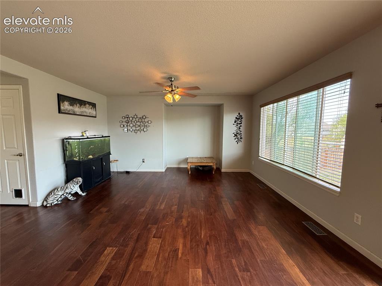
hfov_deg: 102.1
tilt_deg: -4.0
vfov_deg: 85.6
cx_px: 191
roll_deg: +0.0
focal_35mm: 14
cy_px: 143
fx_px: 154
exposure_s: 1/120
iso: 250
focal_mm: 2.22
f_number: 2.2
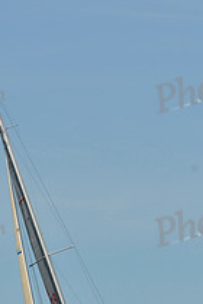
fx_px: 3620
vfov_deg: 4.8
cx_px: 80
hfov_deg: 3.2
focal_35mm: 428
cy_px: 305
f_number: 9
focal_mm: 155
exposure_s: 1/1250
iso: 280
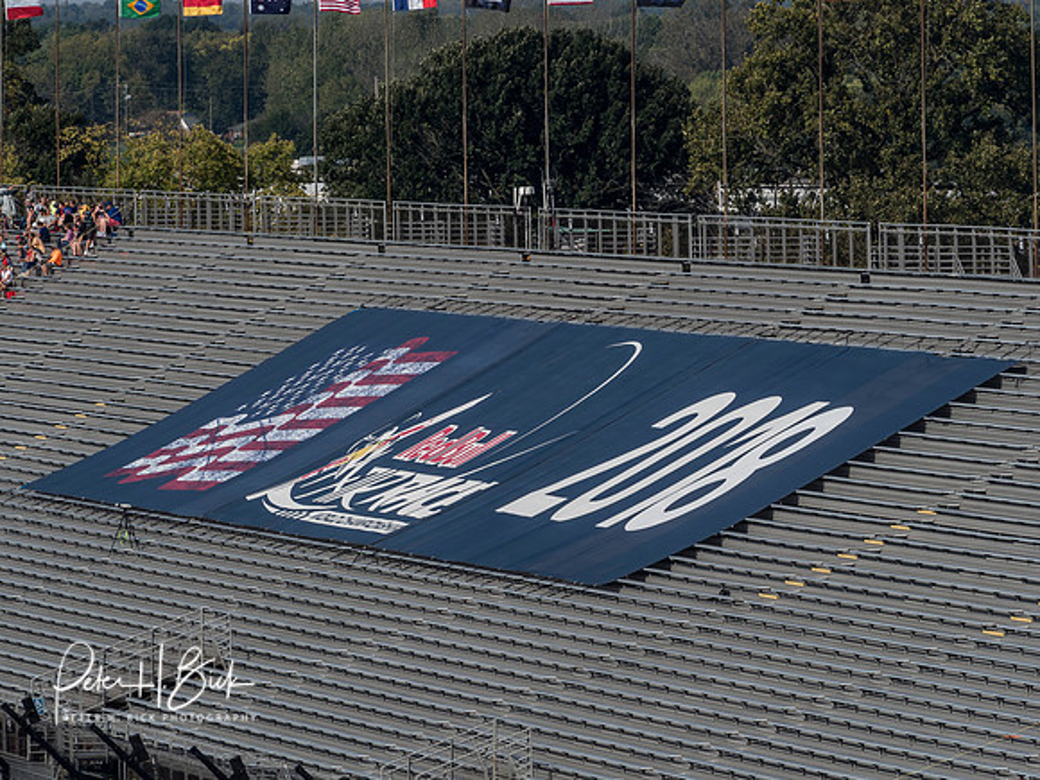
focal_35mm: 409
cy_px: 390
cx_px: 520
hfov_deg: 4.8
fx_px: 12288
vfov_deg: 3.6
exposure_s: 1/200
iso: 200
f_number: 14
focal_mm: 204
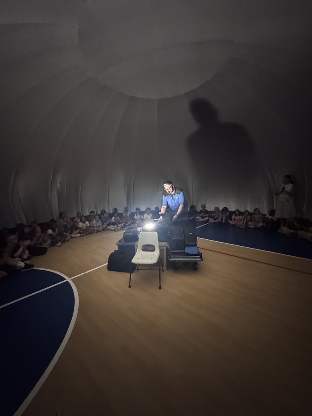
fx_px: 168
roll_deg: +2.2
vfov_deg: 102.1
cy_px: 208
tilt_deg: -8.0
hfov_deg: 85.7
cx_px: 156
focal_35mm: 14
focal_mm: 2.22
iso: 2000
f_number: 2.2
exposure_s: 1/30
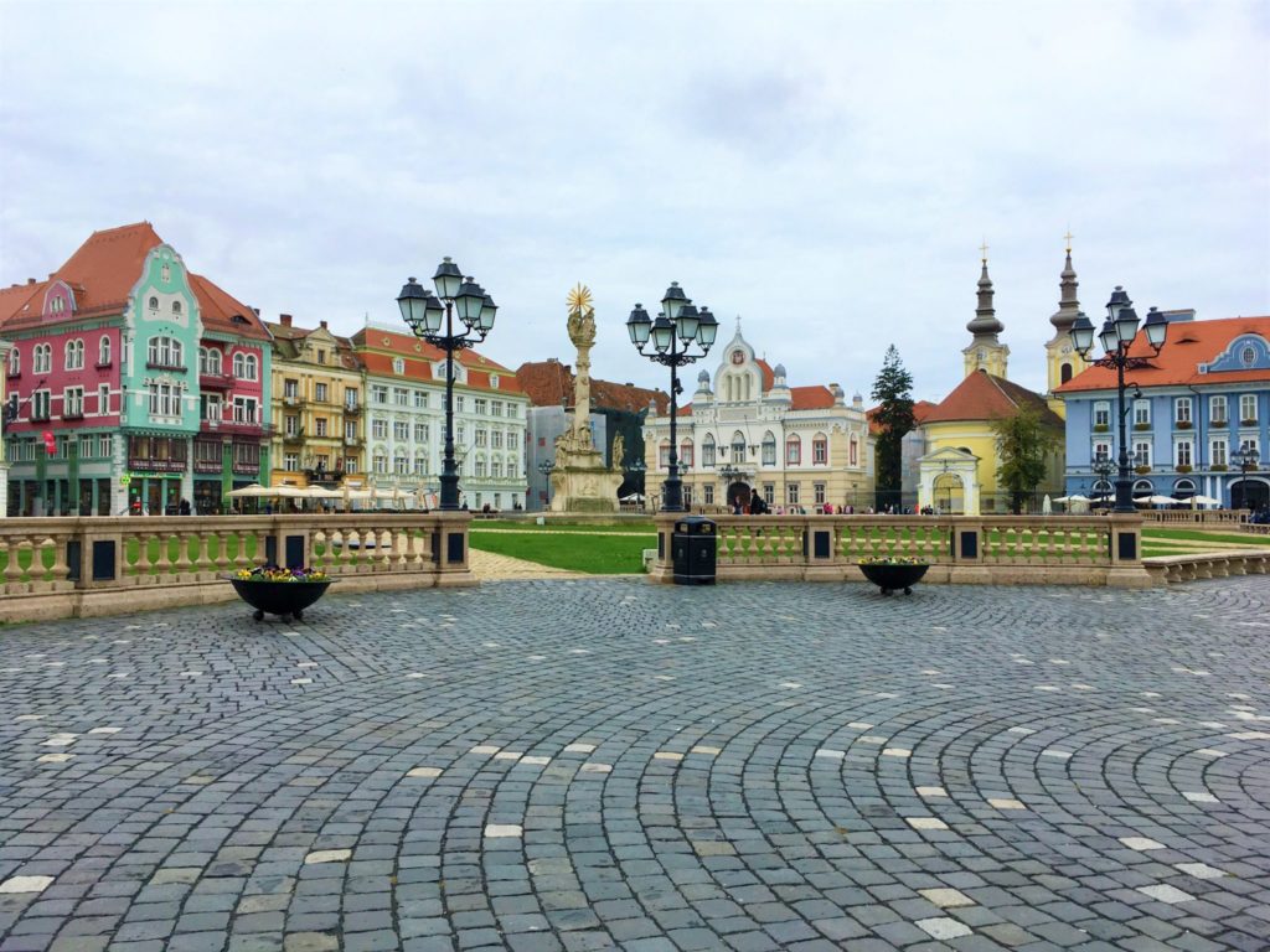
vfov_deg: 48.2
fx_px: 1064
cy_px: 476
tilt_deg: +2.4
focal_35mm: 29
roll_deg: -0.3
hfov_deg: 61.7
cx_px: 635
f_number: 2.2
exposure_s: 1/386
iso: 25
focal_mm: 4.15
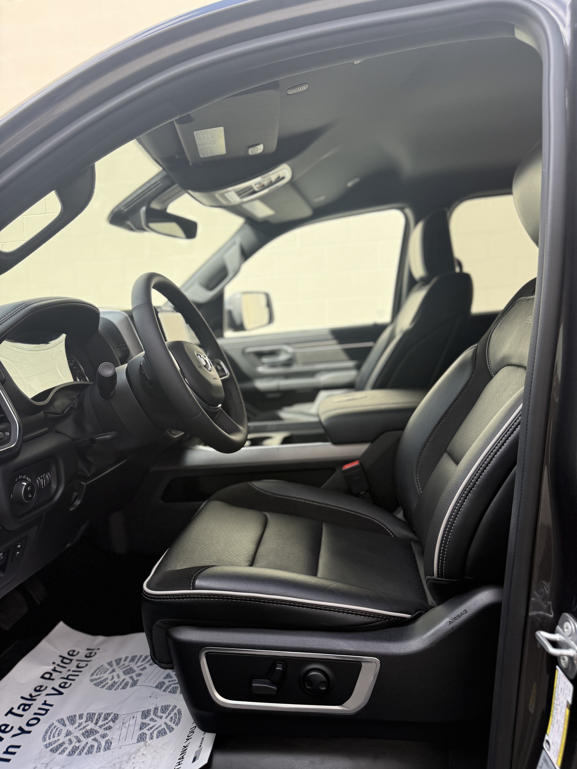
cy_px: 384
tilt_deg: -4.2
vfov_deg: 71.6
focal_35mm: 24
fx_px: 533
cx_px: 288
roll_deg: +2.5
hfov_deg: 56.8
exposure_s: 1/1046
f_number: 1.78
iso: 100
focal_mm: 6.76
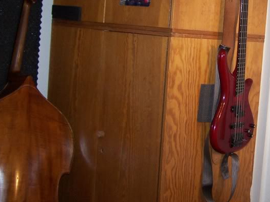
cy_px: 65
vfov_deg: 19.8
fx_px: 577
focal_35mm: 74
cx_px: 234
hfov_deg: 25.7
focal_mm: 6.3
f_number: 2.8
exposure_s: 1/60
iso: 140
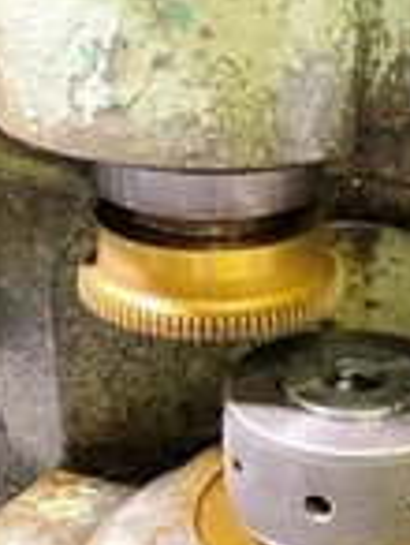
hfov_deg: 20.4
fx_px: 1118
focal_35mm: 71
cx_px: 358
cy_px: 437
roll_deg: -1.8
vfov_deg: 26.8
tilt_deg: -32.4
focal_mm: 4.25
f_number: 1.8
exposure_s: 1/30
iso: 500
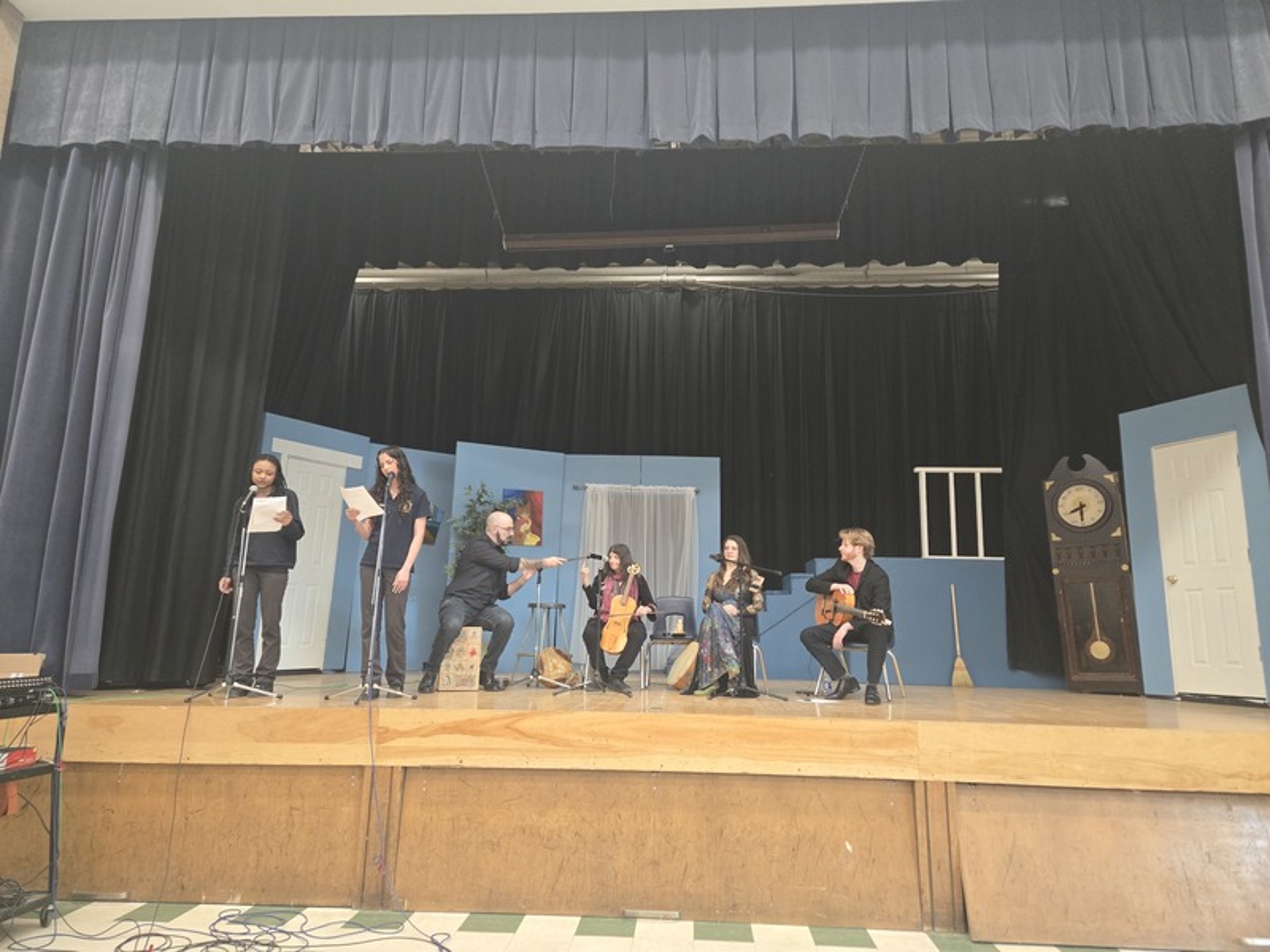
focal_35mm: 23
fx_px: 844
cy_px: 476
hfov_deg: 73.9
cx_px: 635
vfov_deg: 58.9
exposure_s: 1/120
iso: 640
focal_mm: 5.4
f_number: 1.8
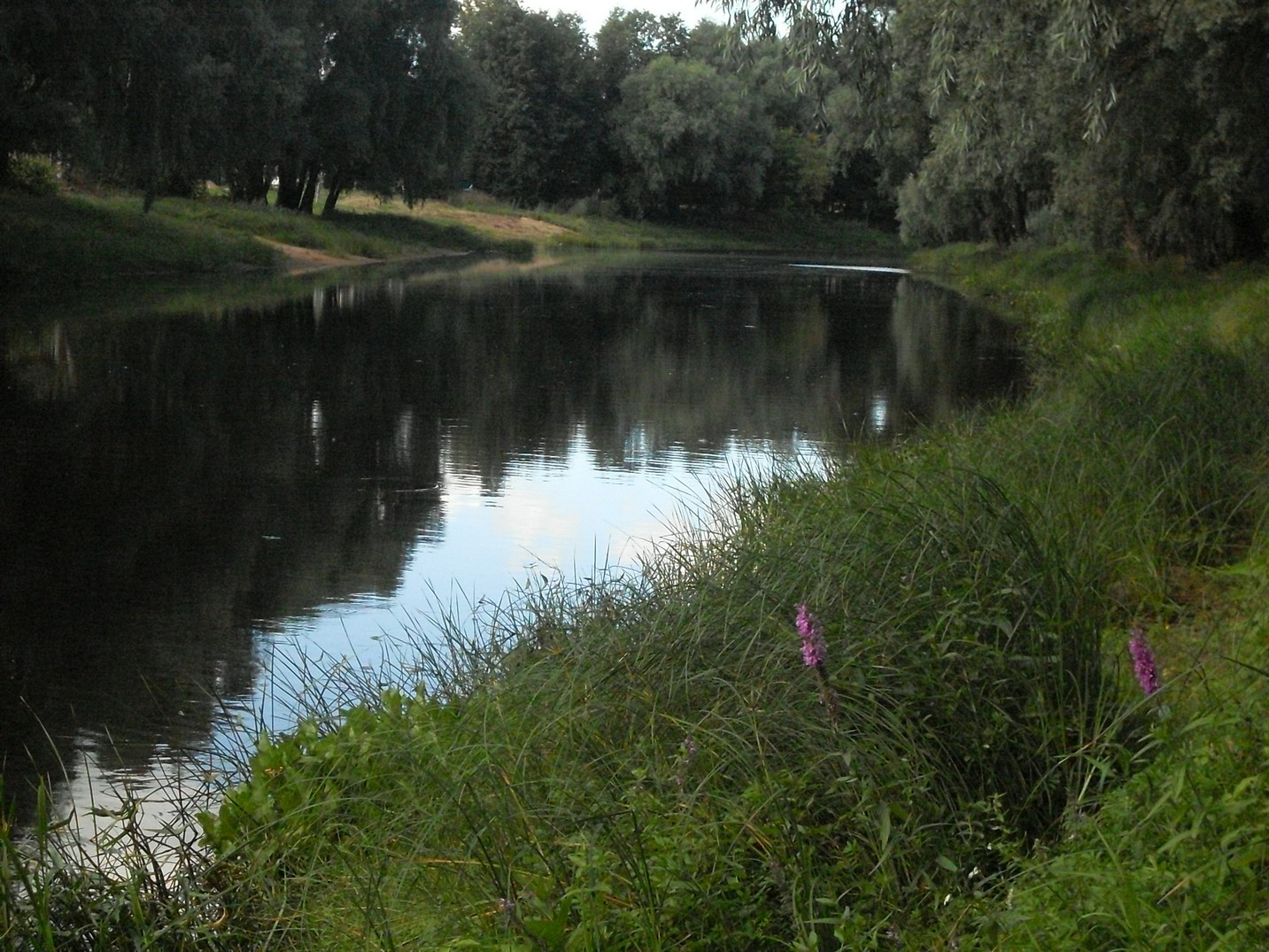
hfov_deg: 24.1
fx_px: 2970
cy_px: 476
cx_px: 634
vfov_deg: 18.2
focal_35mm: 81
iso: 400
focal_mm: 13.5
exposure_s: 1/1000
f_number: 4
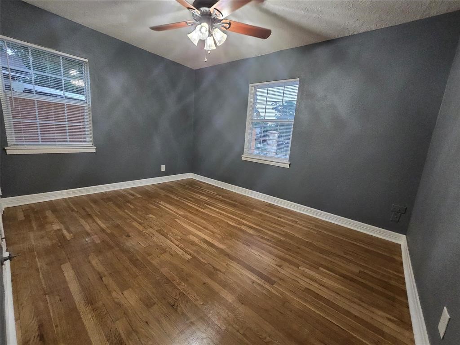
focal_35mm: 13
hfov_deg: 106.2
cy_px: 172
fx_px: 173
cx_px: 230
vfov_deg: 89.9
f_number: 2.2
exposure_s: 1/60
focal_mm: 2.2
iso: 320
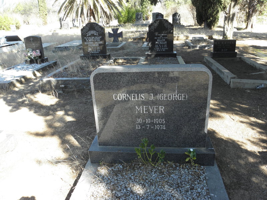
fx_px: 201
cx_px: 134
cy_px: 100
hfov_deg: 67.3
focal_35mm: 26
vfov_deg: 53.1
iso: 64
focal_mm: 4.6
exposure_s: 1/60
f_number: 4.5
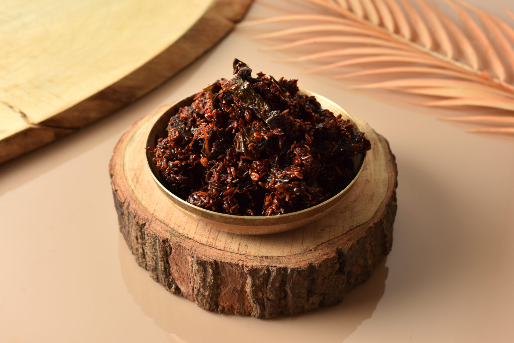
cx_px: 257
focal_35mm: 50
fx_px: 714
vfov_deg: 27.0
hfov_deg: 39.6
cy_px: 172
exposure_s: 1/125
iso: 200
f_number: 8
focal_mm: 50
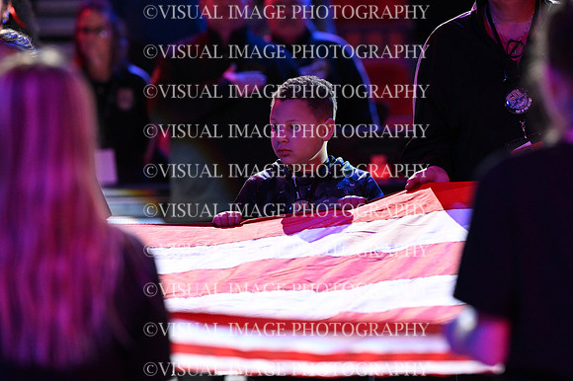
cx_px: 286
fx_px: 4772
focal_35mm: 300
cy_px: 190
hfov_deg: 6.9
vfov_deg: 4.6
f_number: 3.5
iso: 3200
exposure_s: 1/320
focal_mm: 200
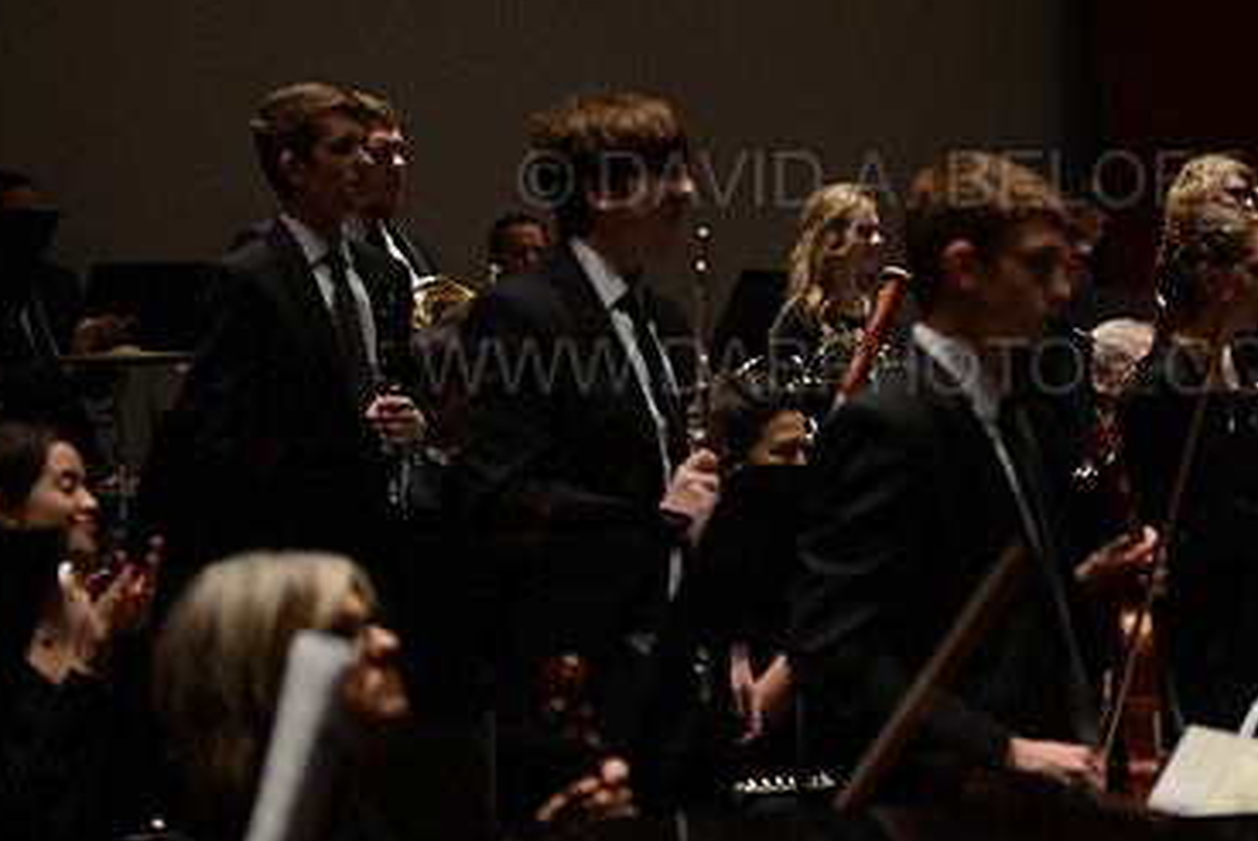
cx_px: 885
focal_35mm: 126
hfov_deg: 16.2
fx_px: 4406
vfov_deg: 10.9
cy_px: 306
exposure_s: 1/250
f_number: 2.8
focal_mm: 80
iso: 1600
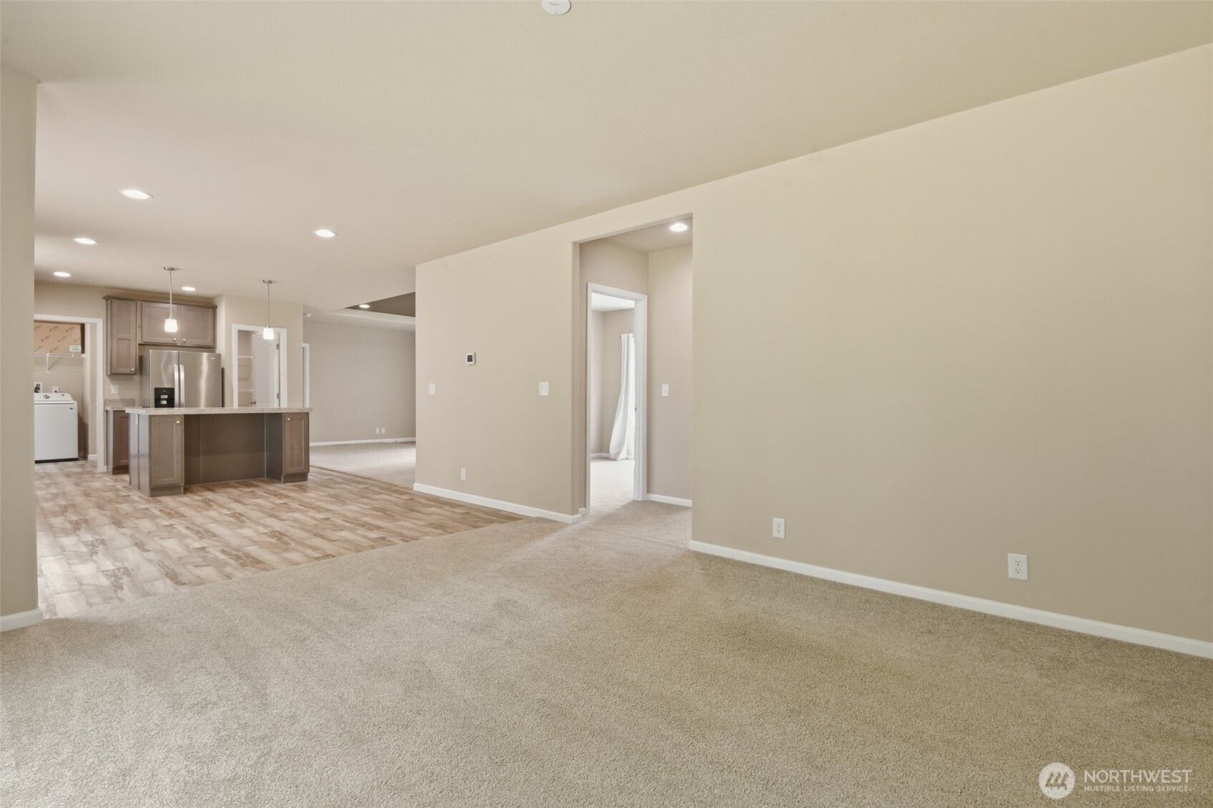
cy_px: 404
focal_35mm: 16
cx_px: 606
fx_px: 539
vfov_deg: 73.7
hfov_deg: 96.7
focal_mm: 16
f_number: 11
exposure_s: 1/3.33
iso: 640
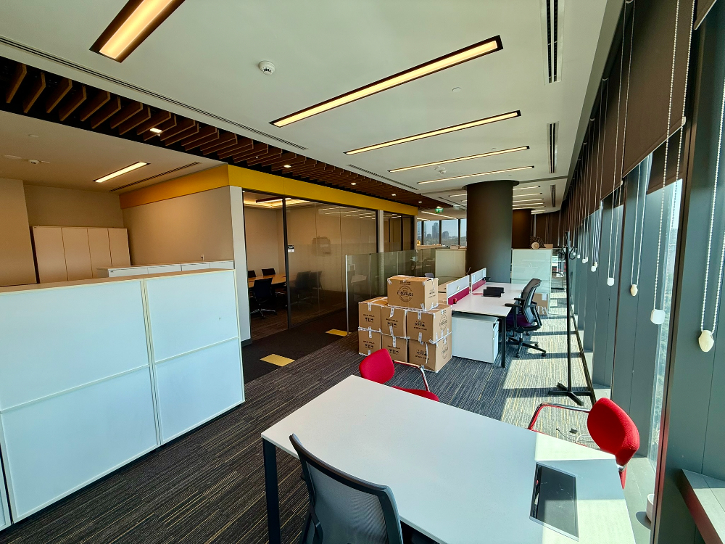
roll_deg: +0.9
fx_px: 293
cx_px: 362
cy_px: 272
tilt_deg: -5.8
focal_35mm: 14
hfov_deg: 102.1
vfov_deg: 85.7
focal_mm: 2.22
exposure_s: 1/100
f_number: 2.2
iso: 64
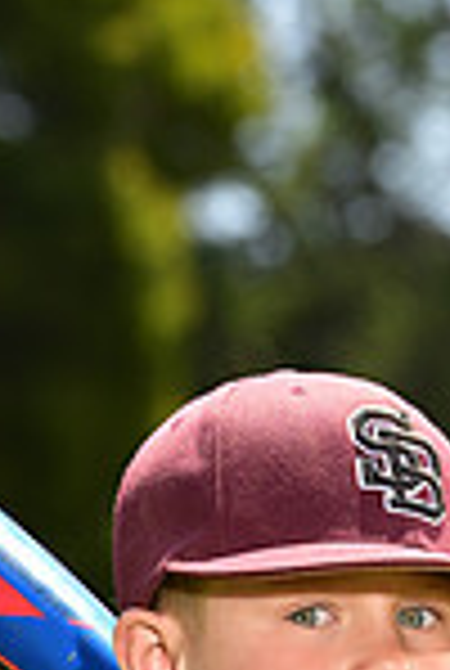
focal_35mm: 524
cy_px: 967
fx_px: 9779
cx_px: 317
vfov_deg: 3.9
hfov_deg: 2.6
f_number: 5.6
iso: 80
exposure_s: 1/200
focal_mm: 135
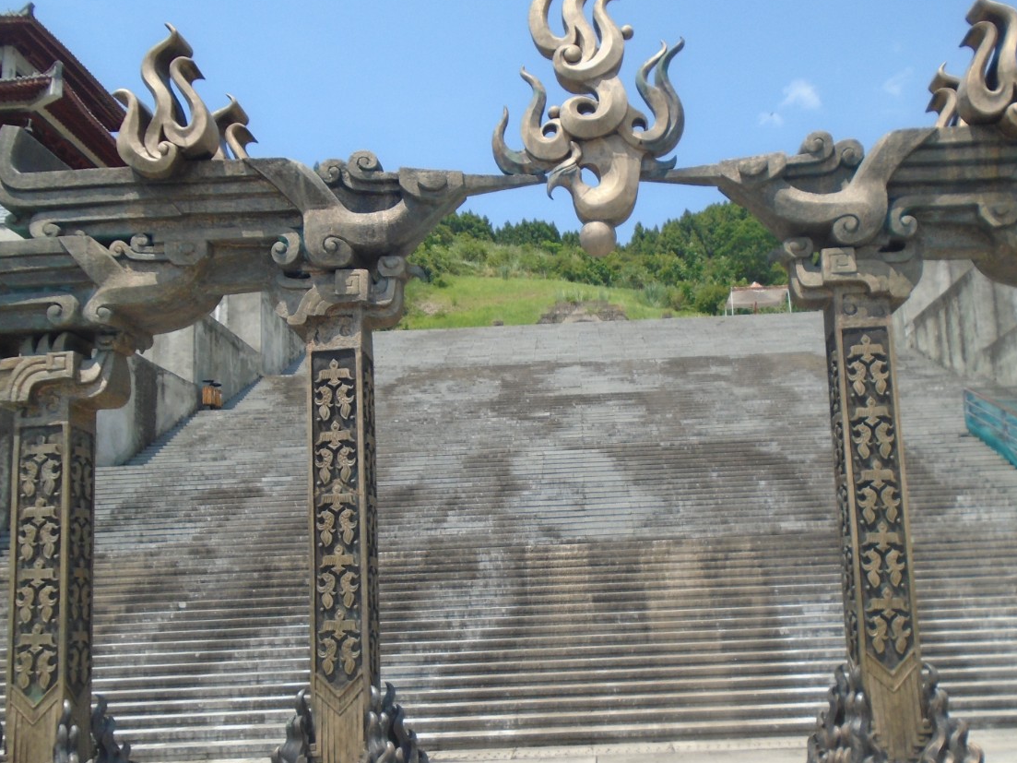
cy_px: 471
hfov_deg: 55.2
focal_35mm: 33
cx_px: 574
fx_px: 969
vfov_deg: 42.7
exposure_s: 1/160
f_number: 8
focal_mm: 4.6
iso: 100
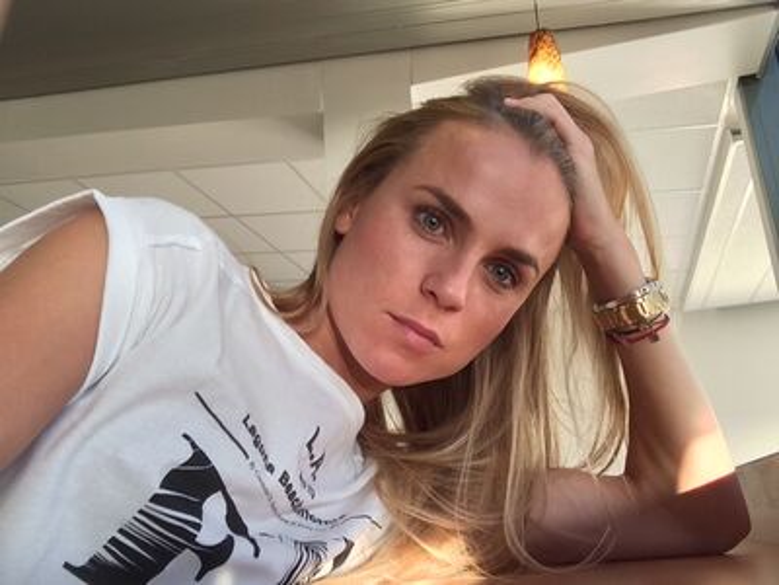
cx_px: 390
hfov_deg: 58.4
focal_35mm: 31
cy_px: 292
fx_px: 698
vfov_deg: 45.4
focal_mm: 2.15
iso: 50
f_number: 2.4
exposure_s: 1/33
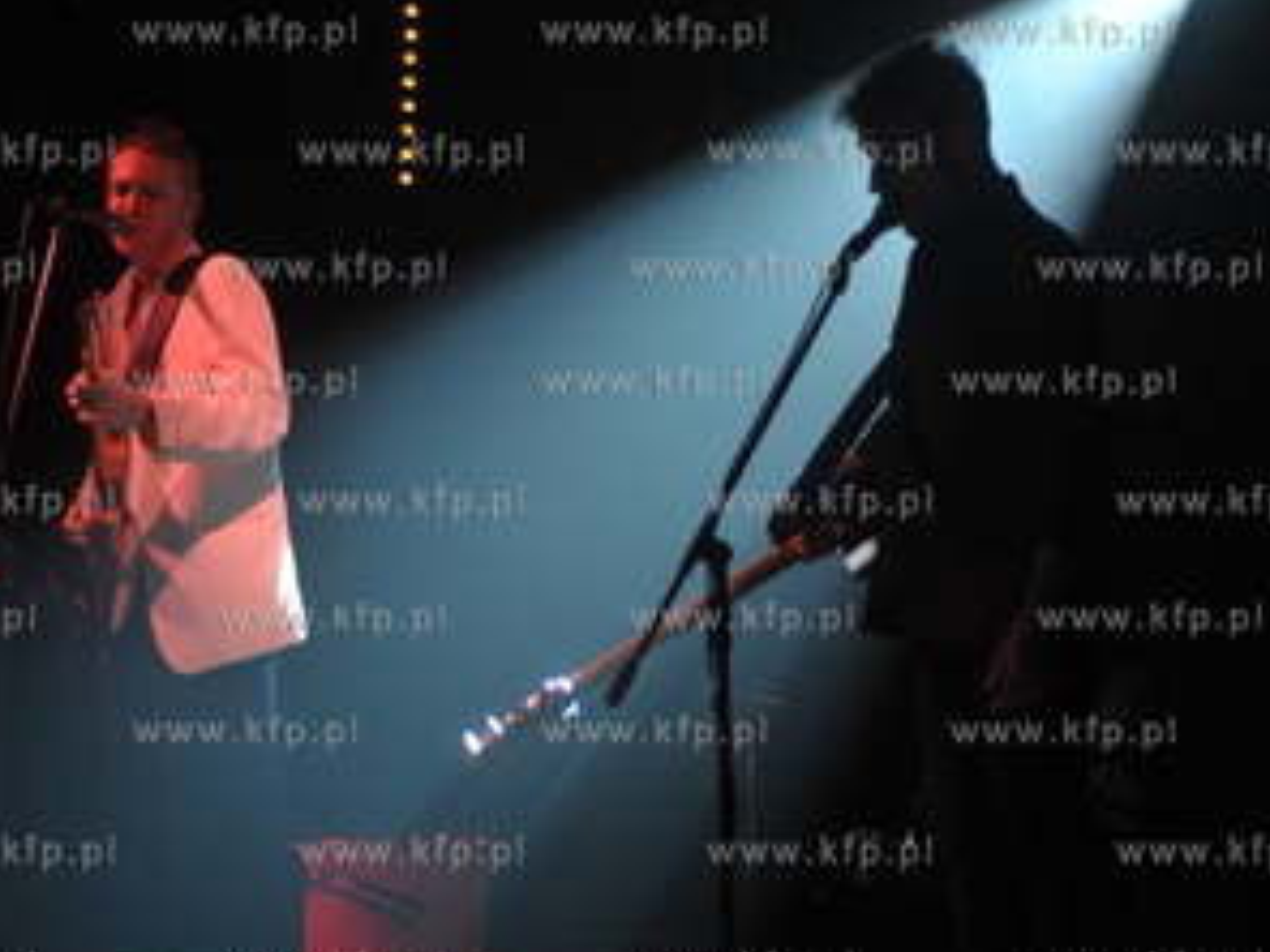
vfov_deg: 22.6
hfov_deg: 29.8
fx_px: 2385
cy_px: 557
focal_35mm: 65
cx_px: 562
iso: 800
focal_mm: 50
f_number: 1.8
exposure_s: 1/200
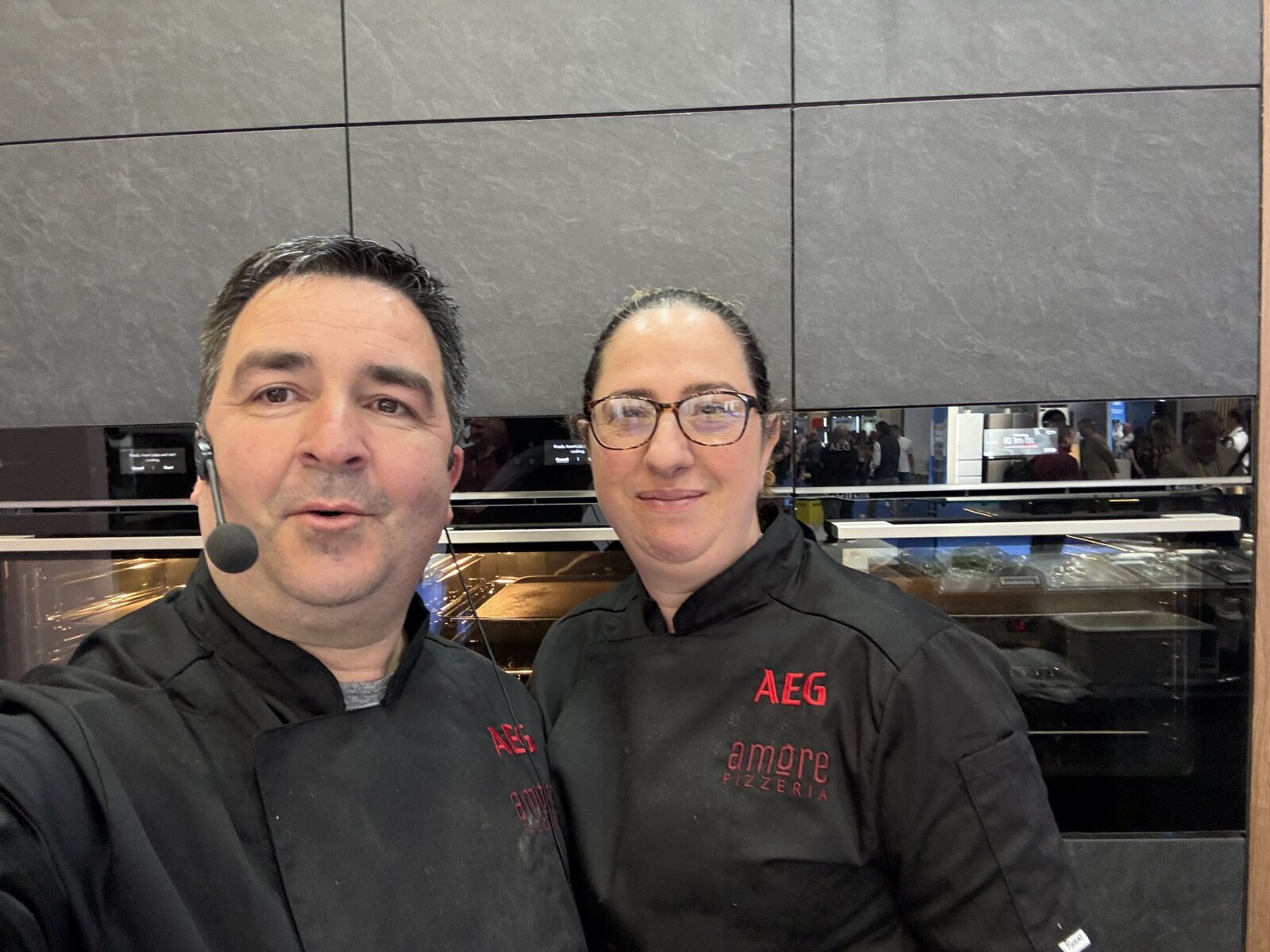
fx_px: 844
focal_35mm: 23
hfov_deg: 73.9
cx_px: 635
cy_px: 476
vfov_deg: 58.9
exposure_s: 1/50
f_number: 1.9
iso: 200
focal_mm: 2.69
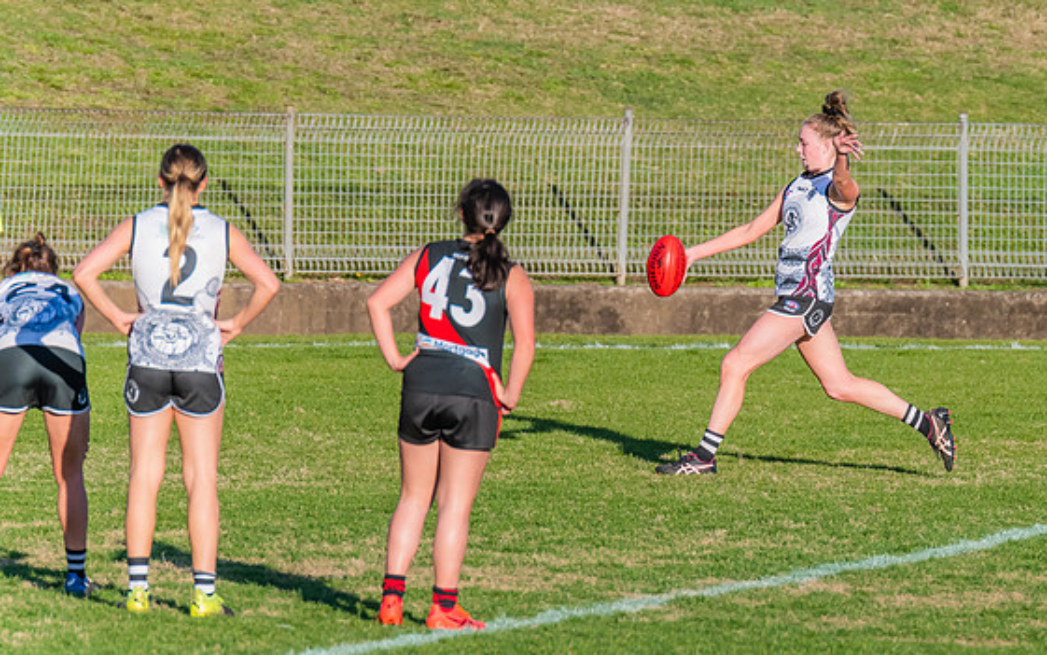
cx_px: 834
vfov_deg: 1.9
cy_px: 254
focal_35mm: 710
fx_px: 20265
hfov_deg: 3.0
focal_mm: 420
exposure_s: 1/1250
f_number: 9
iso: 800
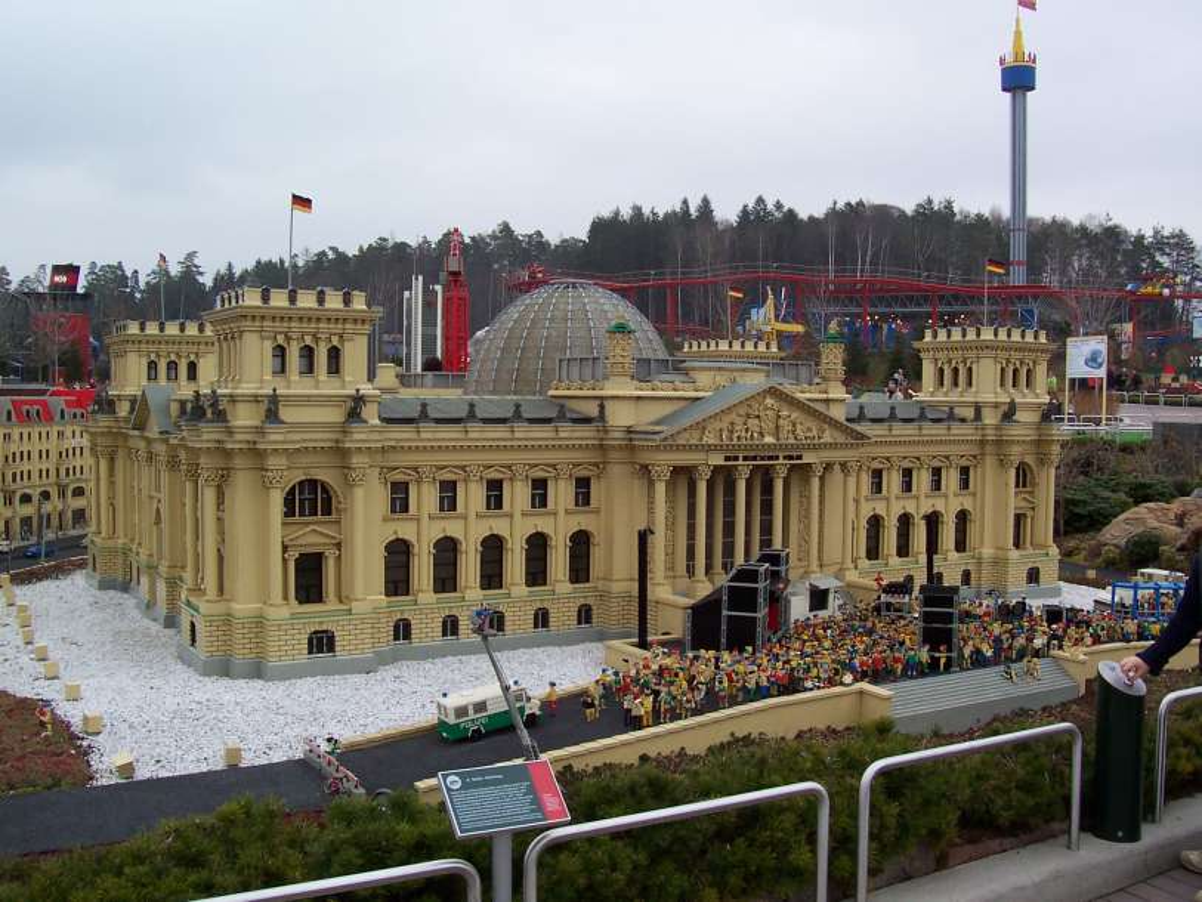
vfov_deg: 38.7
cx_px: 601
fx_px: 1285
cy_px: 451
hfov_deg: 50.1
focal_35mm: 37
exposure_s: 1/250
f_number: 5.6
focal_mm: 5.6
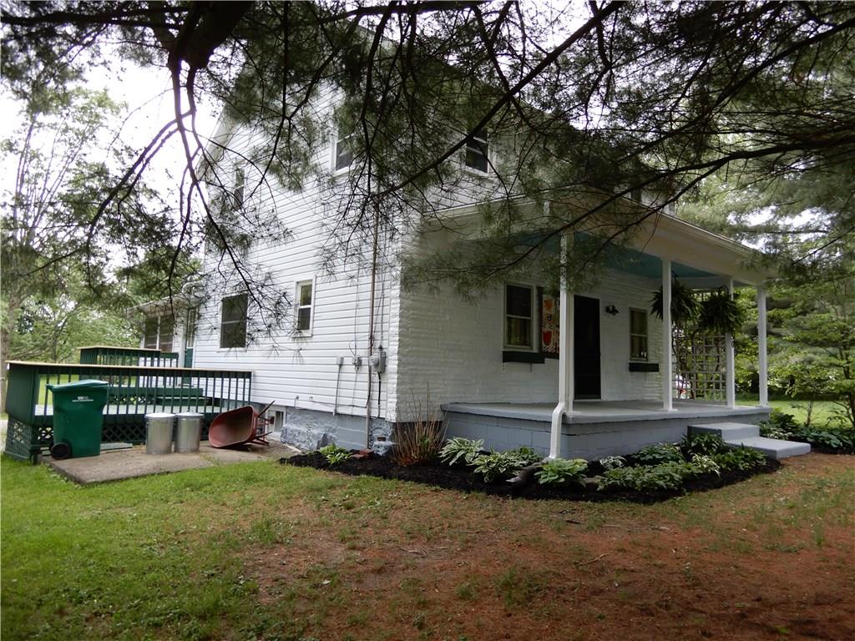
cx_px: 428
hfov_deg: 71.6
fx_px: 593
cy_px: 320
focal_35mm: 24
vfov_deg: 56.8
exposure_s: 1/30
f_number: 3.4
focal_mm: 4.3
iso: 125
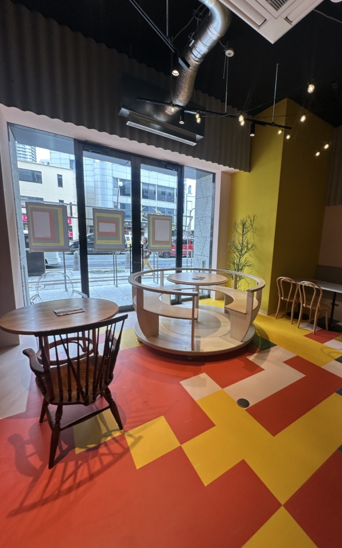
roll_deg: -2.0
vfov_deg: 101.5
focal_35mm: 15
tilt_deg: -9.1
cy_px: 275
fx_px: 224
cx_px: 206
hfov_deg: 73.9
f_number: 2.2
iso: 50
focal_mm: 2.22
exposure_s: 1/100
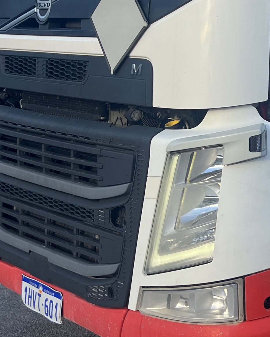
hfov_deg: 16.3
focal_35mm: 87
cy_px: 34
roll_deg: -0.8
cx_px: 391
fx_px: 869
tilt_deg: +3.1
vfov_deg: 21.5
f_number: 1.6
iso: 50
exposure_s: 1/742
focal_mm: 5.1
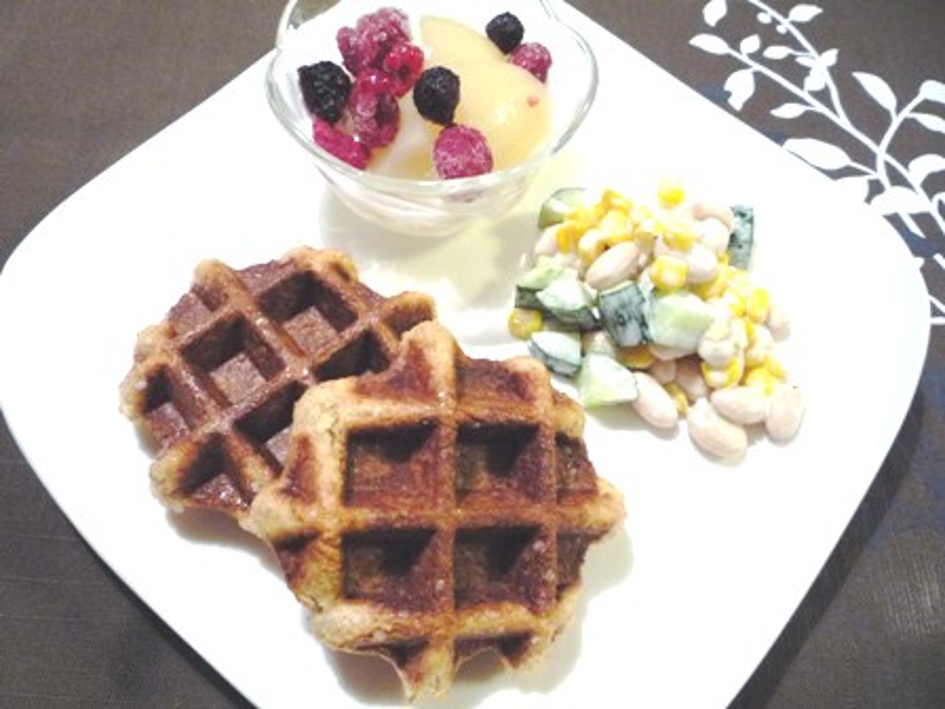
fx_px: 819
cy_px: 354
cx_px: 472
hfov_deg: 60.0
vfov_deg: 46.8
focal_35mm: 30
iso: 400
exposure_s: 1/30
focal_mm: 5.2
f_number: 3.3
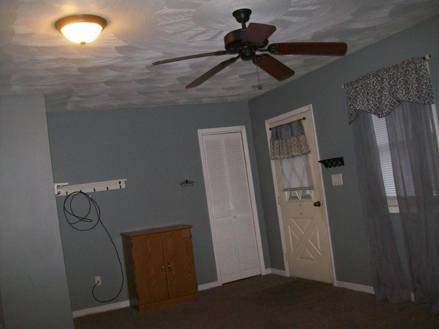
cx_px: 220
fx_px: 457
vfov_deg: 39.7
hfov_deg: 51.4
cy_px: 164
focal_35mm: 36
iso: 200
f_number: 2.7
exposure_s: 1/64
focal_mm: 6
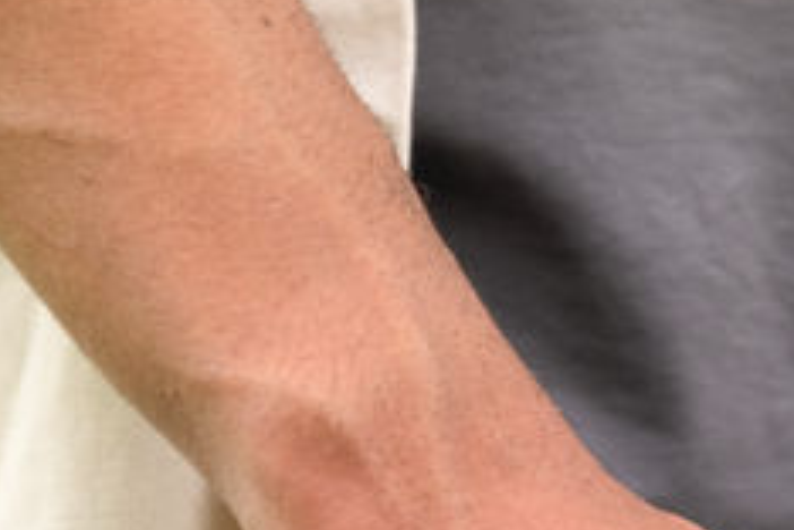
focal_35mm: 661
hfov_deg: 3.1
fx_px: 14578
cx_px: 1350
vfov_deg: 2.1
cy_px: 856
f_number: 6.3
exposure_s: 1/125
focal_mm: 193
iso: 400
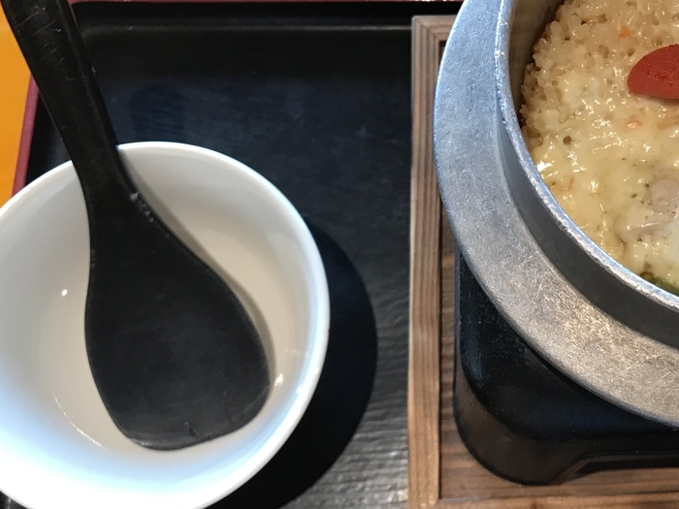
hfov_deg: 38.1
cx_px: 552
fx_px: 942
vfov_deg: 30.3
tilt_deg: -74.3
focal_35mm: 48
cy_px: 236
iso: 40
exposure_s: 1/24
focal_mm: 3.99
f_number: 1.8
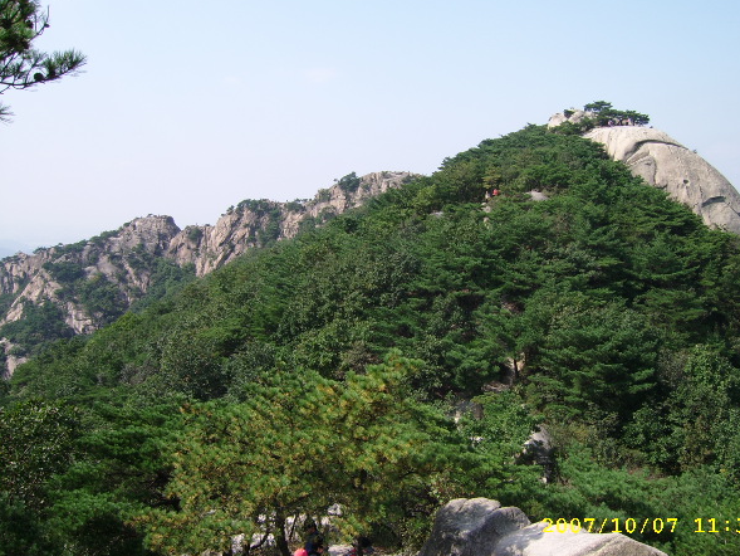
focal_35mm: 38
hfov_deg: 48.9
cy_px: 263
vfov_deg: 37.7
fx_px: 813
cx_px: 396
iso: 50
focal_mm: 5.95
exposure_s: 1/229
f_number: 5.8
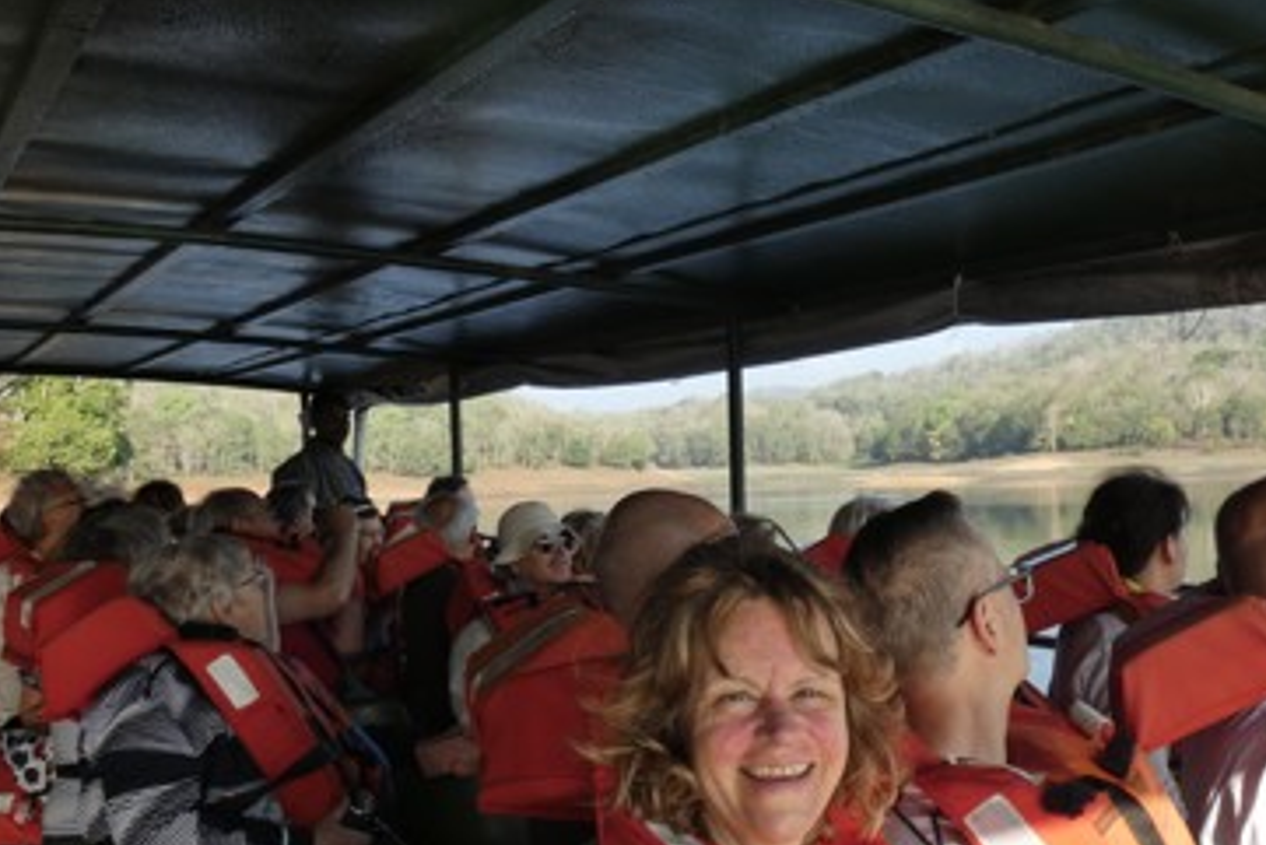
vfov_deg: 35.0
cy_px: 505
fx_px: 1337
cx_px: 687
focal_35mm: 38
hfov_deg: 50.6
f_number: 3.4
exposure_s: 1/320
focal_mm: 6
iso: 80
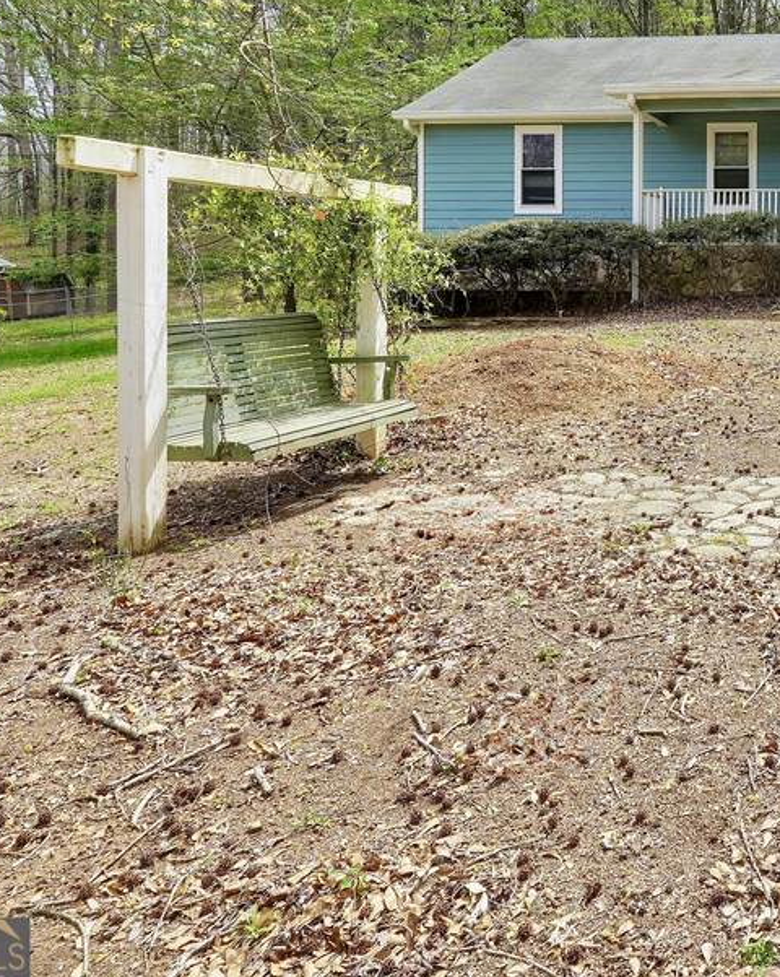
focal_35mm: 30
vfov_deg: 57.0
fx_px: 867
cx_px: 863
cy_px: 293
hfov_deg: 39.4
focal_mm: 10
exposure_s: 1/125
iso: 100
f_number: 9
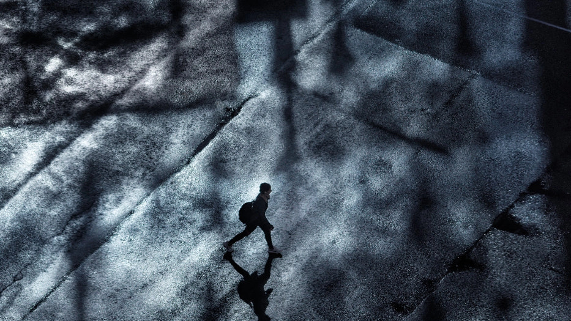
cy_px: 218
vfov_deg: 5.3
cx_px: 137
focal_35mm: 229
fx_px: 3466
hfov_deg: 9.4
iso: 100
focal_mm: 85
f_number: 5.6
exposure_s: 1/2000
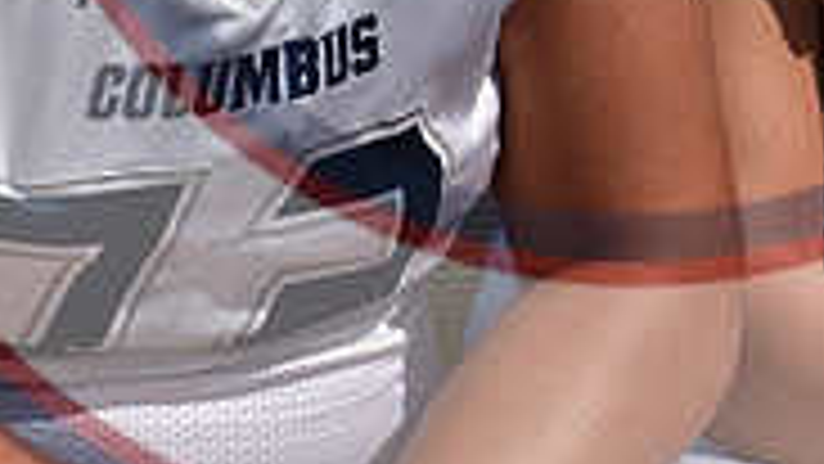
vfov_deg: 1.5
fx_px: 17933
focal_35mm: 821
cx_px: 617
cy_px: -205
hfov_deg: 2.6
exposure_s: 1/2000
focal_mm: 165
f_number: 8
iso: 220
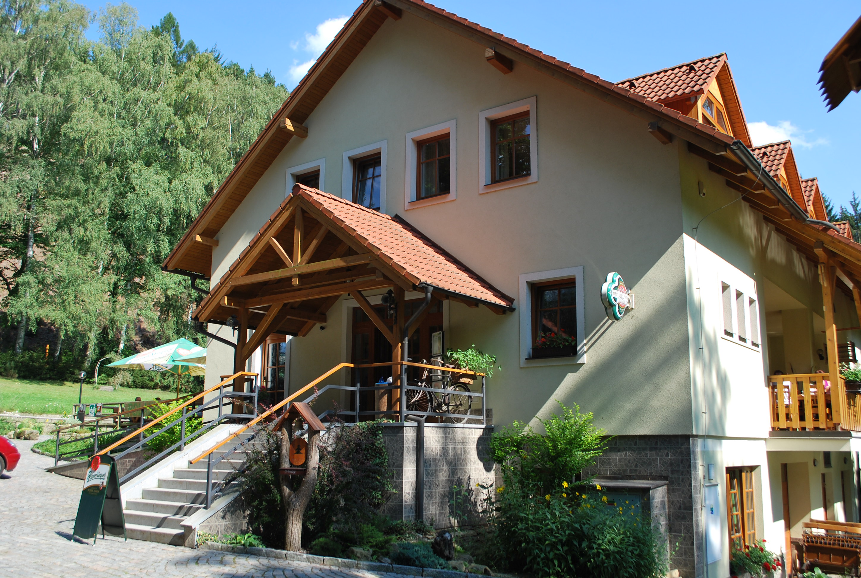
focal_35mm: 33
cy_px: 289
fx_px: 791
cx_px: 430
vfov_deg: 40.1
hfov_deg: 57.1
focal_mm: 22
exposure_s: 1/160
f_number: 6.3
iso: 100
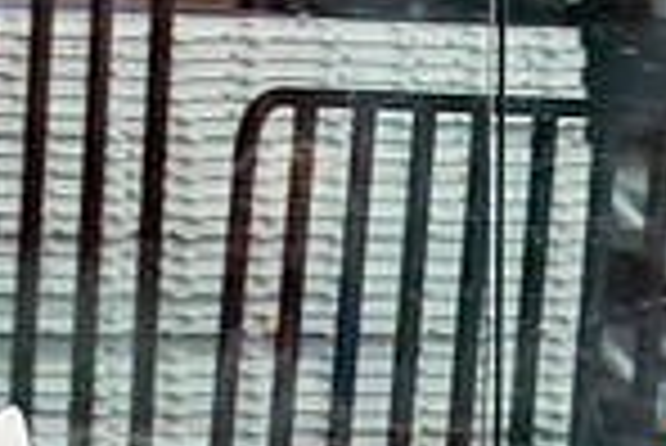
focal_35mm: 678
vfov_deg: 2.0
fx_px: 12555
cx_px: 997
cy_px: 1009
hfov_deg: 3.0
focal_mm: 105
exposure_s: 1/640
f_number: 2.8
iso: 500
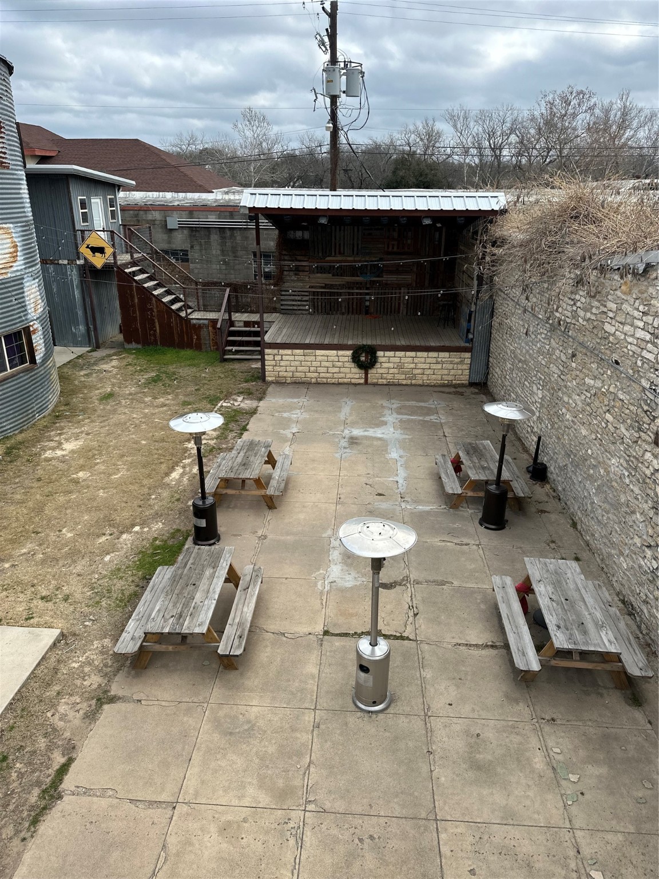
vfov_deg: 71.6
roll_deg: -1.5
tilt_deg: -21.9
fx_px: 609
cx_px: 330
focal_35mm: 24
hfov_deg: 56.8
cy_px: 440
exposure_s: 1/2660
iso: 80
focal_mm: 6.86
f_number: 1.78
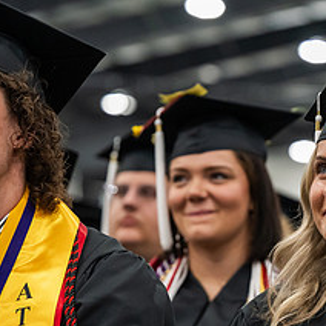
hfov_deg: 8.0
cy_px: 248
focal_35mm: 216
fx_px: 2301
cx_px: 354
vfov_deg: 8.1
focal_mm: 93
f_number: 3.2
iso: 2500
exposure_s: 1/200
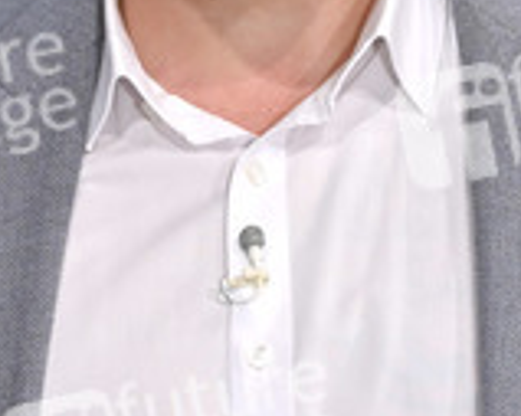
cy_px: -52
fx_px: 1495
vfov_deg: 15.4
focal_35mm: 97
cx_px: 265
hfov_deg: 19.8
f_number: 2.8
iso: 500
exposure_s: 1/200
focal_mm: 41
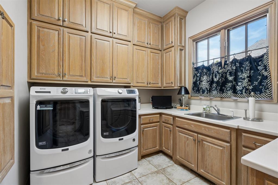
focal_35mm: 16
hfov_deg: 96.7
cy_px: 92
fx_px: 124
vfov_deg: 73.7
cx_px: 139
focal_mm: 16
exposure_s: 1/8
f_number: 8
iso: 200
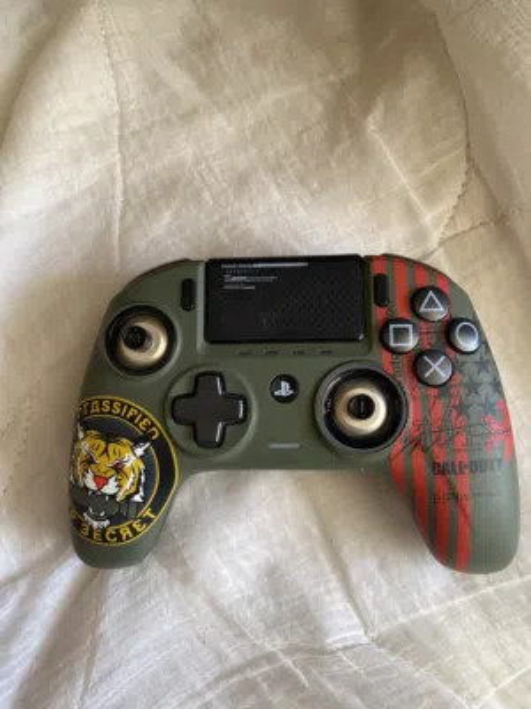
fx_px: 532
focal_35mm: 26
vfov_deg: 67.3
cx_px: 266
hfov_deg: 53.1
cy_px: 354
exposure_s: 1/60
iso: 200
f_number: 1.8
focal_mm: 4.25
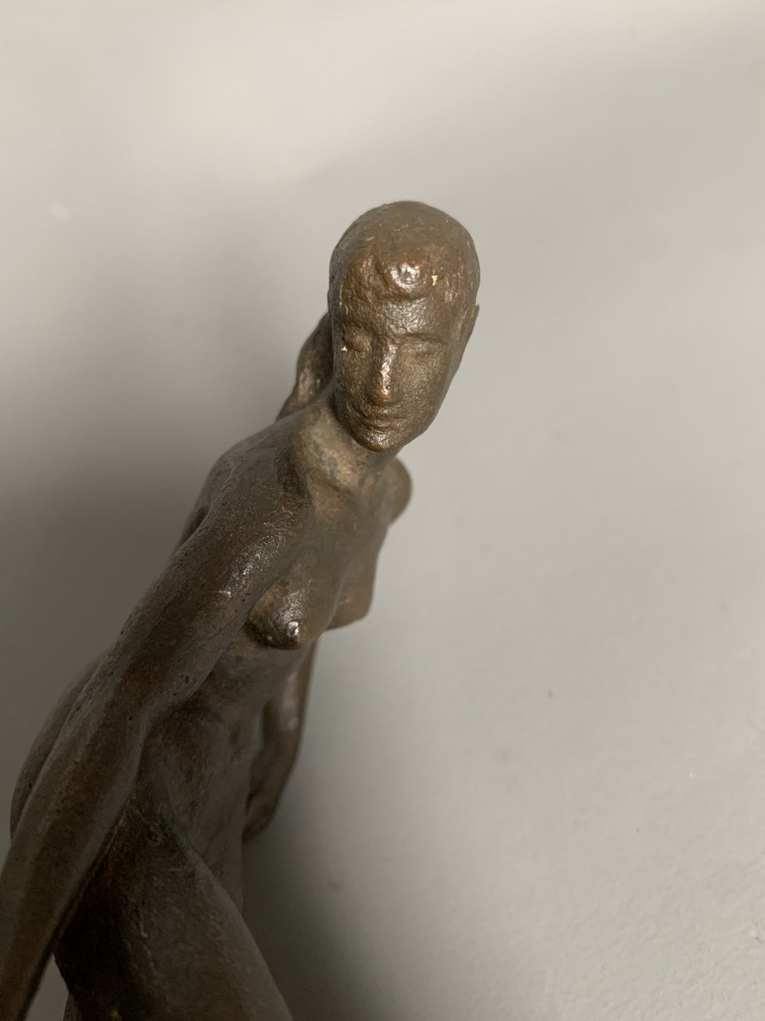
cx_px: 382
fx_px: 766
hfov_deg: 53.1
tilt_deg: -45.2
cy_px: 510
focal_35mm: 26
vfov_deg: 67.3
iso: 125
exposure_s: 1/60
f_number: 1.8
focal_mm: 4.25
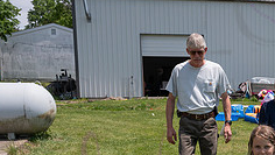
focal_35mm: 70
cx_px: 275
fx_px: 511
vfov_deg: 16.9
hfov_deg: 28.3
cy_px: 149
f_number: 11
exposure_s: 1/640
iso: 400
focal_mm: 26
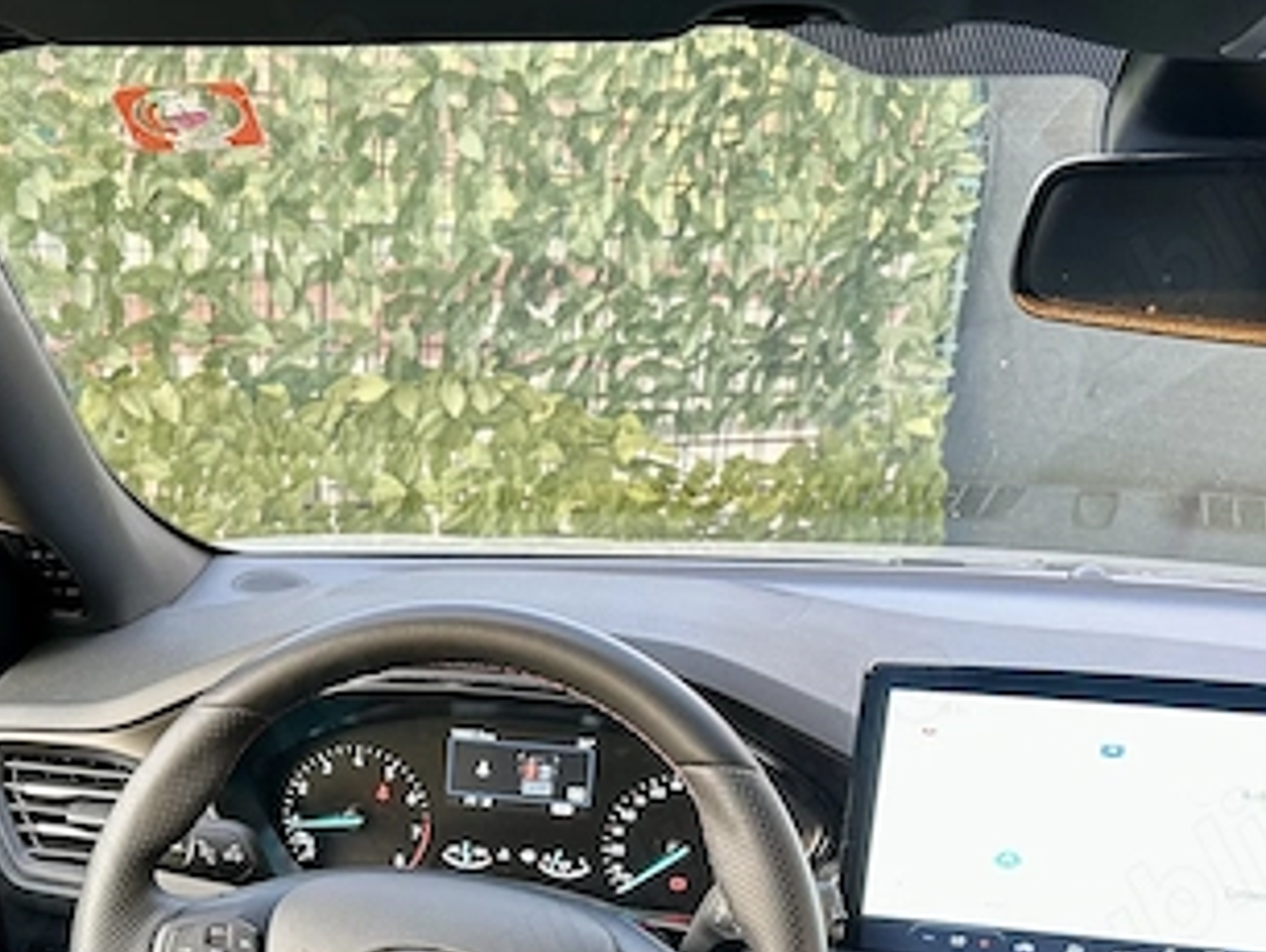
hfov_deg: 39.8
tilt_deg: -20.1
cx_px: 397
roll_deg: -2.2
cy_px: 886
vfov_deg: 29.4
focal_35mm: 47
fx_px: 1720
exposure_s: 1/63
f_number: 1.78
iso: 250
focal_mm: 6.86
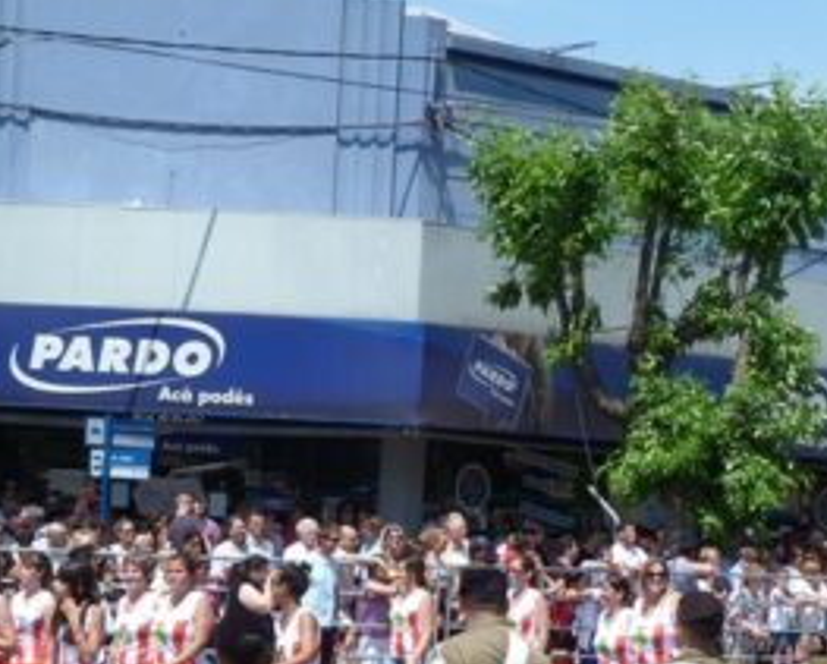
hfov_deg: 17.3
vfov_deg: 13.8
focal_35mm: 111
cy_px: 570
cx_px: 447
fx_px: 2720
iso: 80
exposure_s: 1/640
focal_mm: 7.1
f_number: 3.1
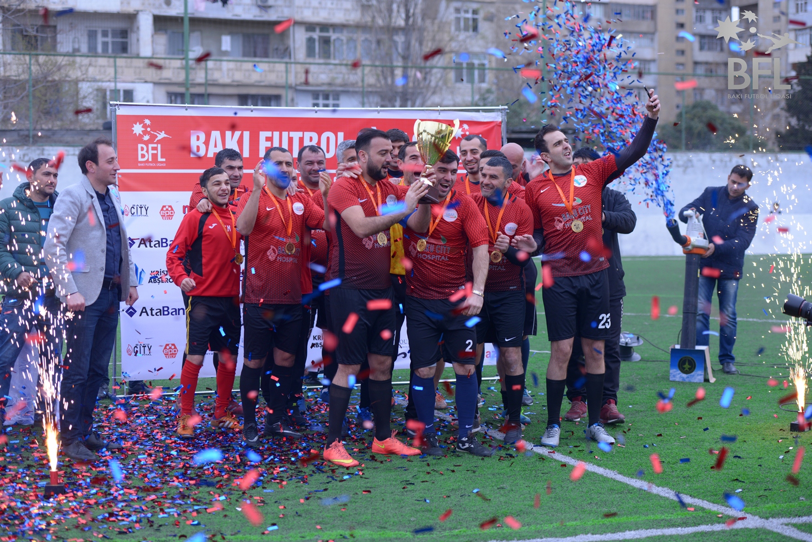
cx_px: 406
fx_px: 1579
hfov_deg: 28.8
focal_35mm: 70
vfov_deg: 19.5
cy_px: 271
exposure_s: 1/320
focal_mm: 70
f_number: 3.2
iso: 200
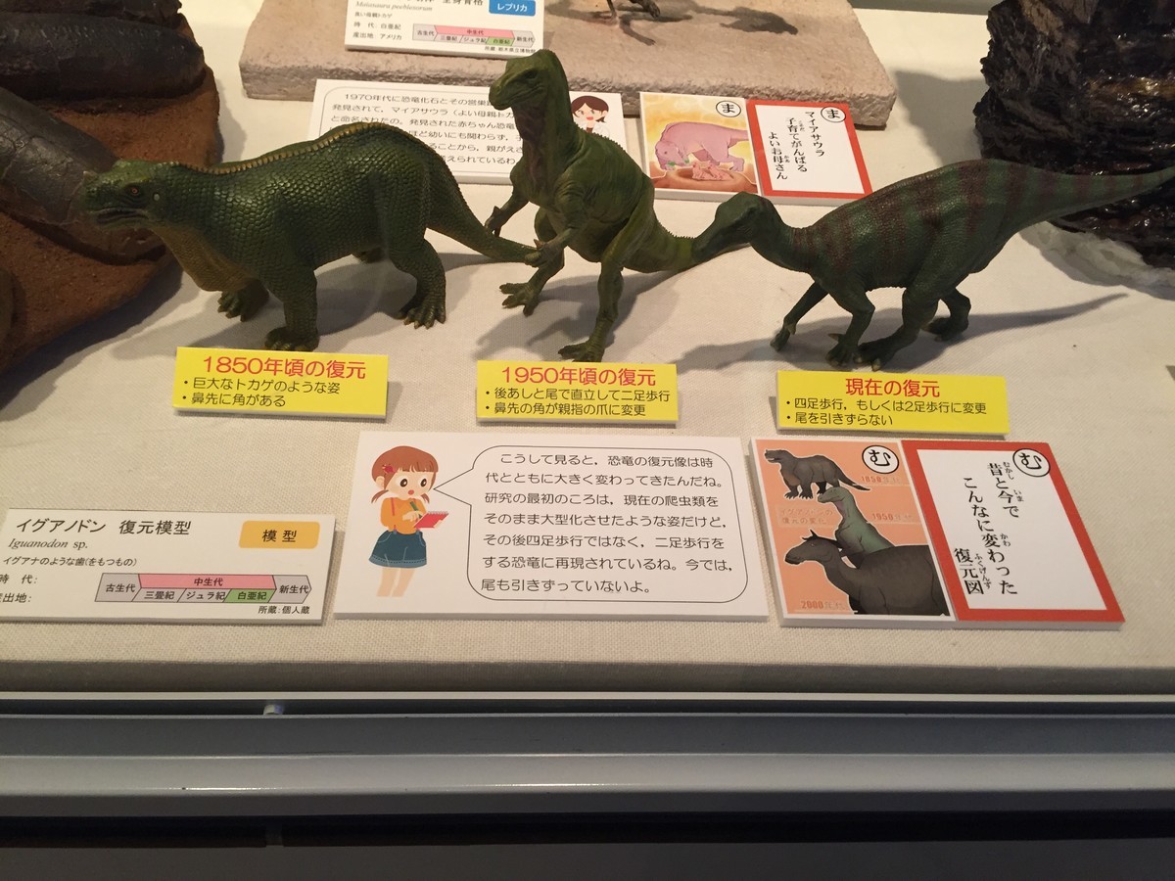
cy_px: 440
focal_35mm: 29
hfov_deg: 61.7
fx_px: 984
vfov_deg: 48.2
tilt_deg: -46.1
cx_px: 588
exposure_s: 1/30
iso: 125
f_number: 2.2
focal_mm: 4.15
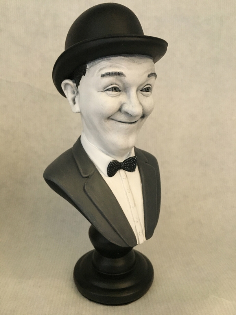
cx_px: 118
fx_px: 264
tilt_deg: -14.0
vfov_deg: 61.7
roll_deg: -0.2
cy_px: 158
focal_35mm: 29
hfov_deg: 48.2
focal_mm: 4.15
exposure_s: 1/17
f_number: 2.2
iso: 200
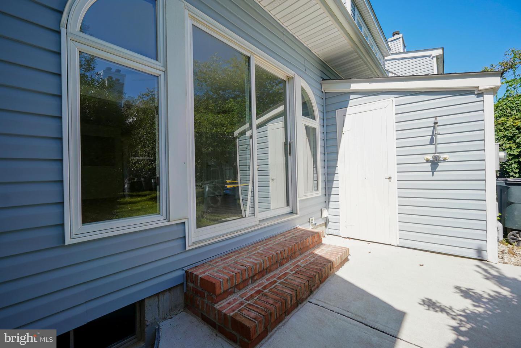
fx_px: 217
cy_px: 174
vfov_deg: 77.3
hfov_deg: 100.4
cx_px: 260
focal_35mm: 15
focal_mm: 10
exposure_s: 1/160
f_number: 6.3
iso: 125
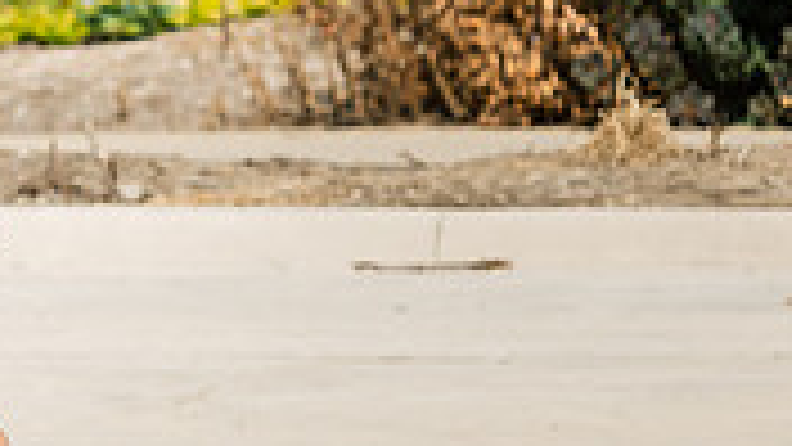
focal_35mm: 448
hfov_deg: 4.8
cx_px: -117
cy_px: 47
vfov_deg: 2.7
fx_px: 9408
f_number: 4.5
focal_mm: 130
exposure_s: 1/640
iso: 64
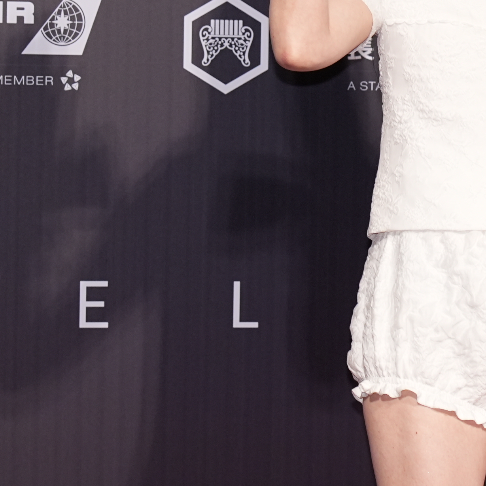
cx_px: 507
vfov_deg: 5.4
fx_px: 5162
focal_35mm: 325
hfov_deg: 5.4
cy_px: 54
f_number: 4.5
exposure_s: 1/200
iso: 1000
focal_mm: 102
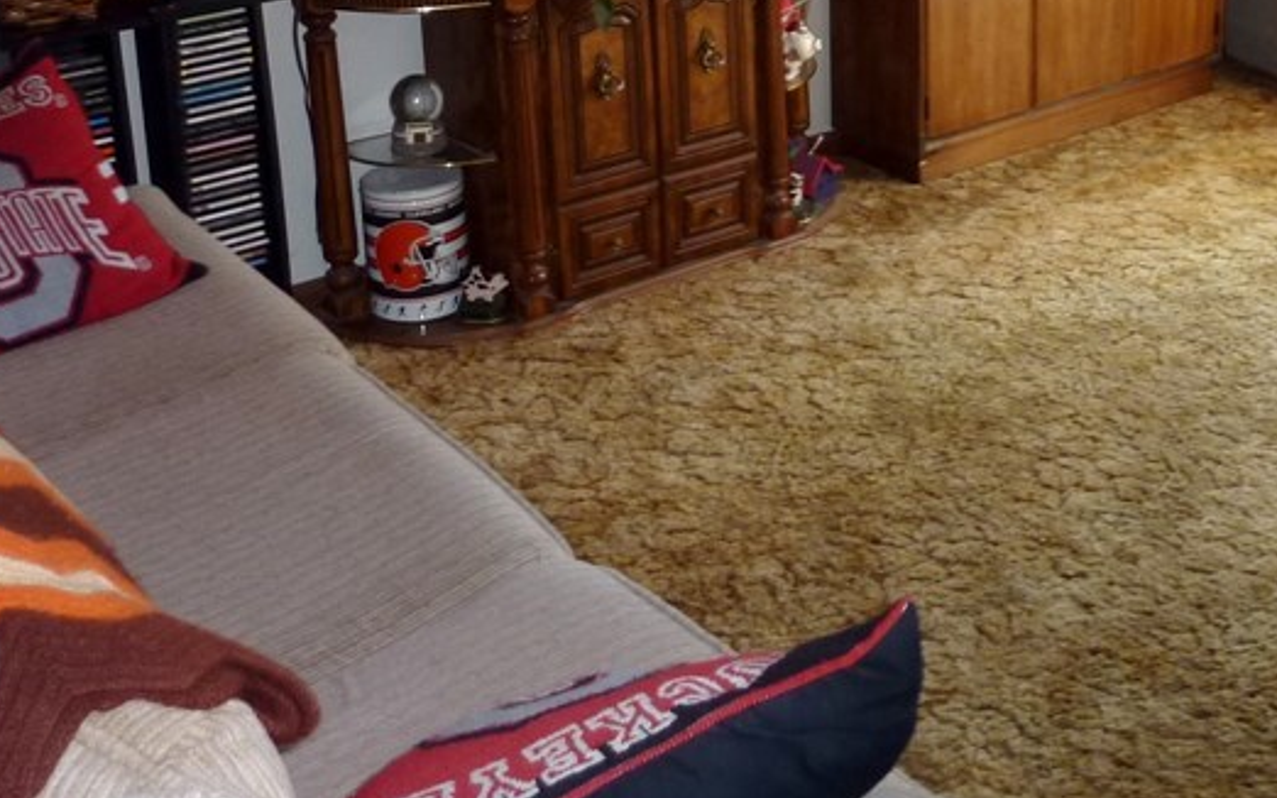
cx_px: 788
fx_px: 1809
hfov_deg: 38.7
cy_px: -17
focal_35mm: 52
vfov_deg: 23.7
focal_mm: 4.1
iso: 160
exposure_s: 1/30
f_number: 3.3
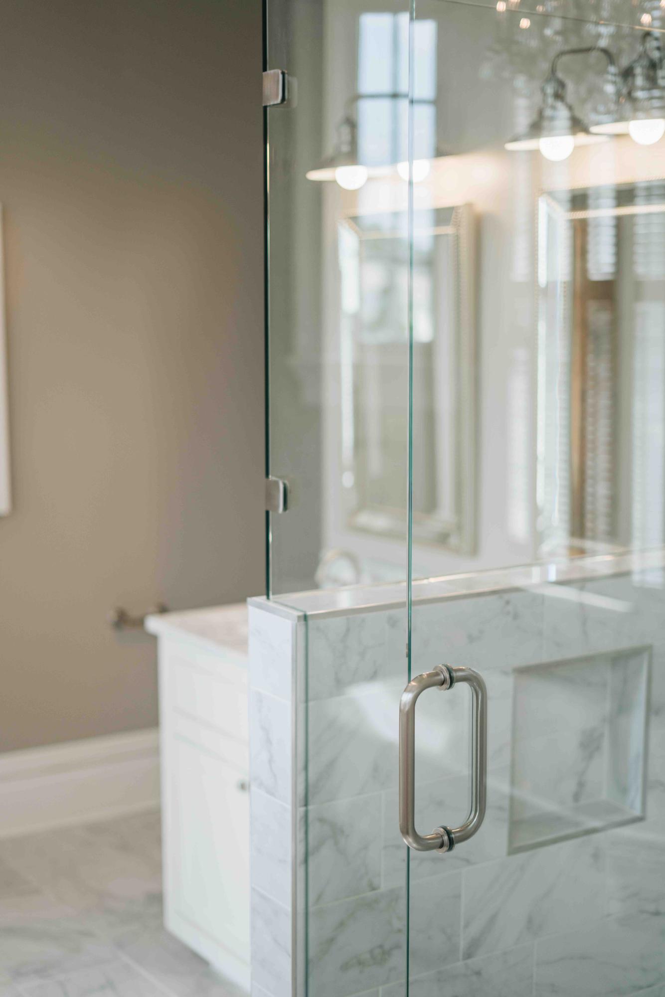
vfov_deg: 39.6
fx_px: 1385
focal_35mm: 50
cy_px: 498
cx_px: 332
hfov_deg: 27.0
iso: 125
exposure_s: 1/320
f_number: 1.8
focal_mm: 50
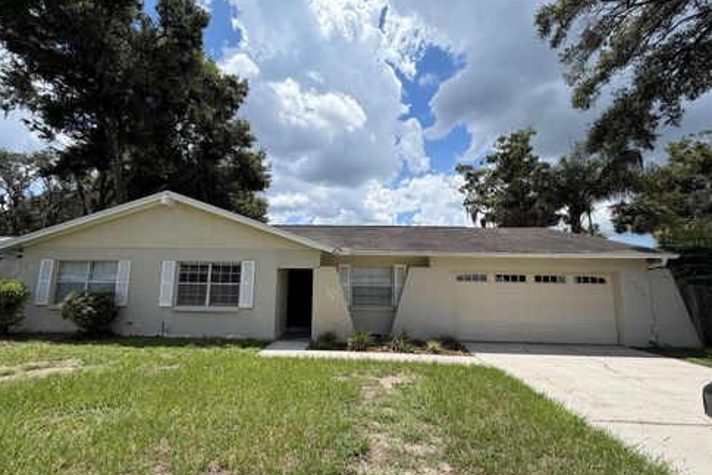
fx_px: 297
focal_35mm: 15
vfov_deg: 77.4
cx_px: 346
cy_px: 243
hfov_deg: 100.3
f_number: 2.2
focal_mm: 2.22
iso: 20
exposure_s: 1/1001
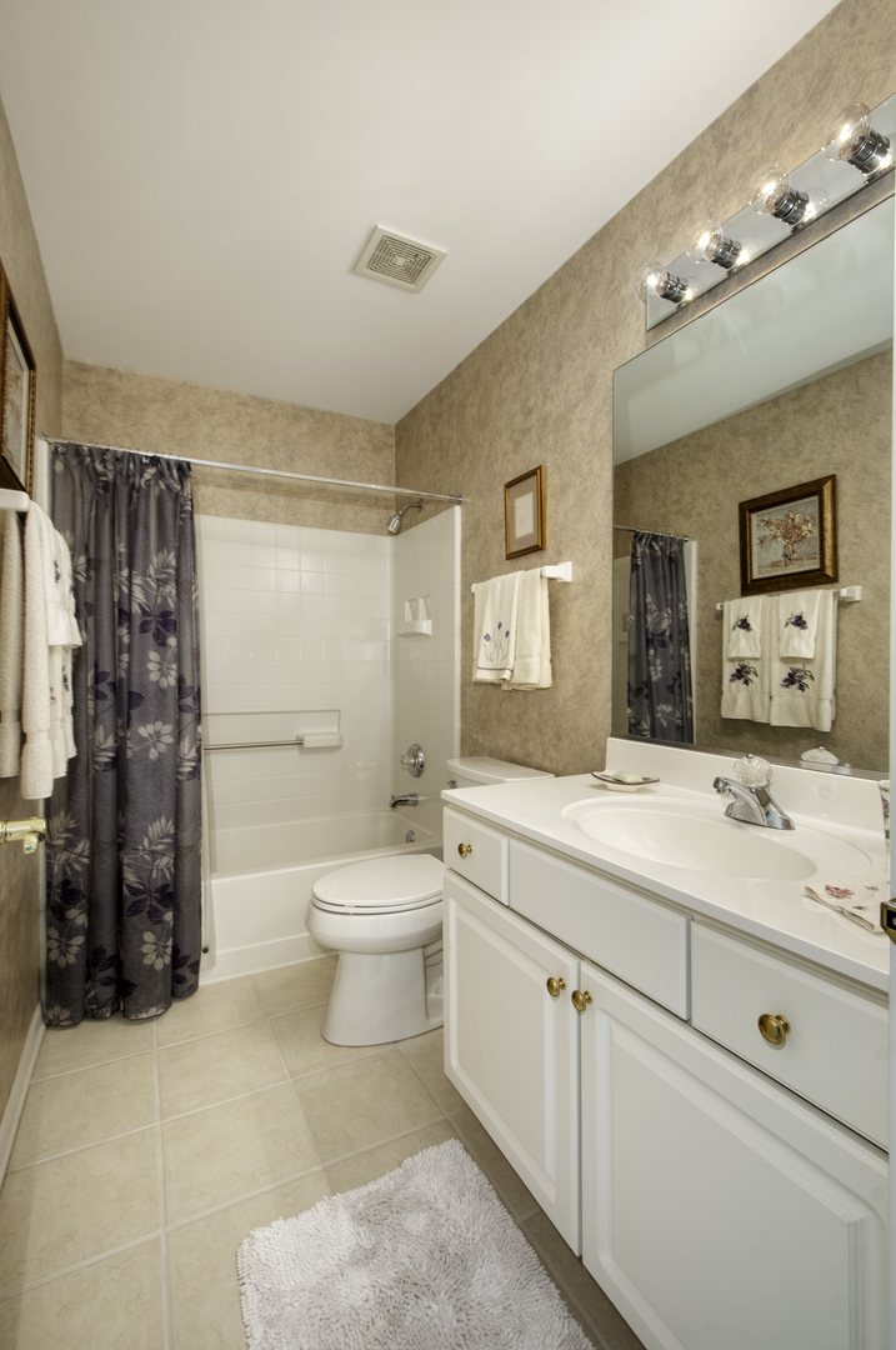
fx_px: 562
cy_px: 675
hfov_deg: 77.2
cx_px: 448
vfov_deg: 100.5
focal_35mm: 15
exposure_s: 1/250
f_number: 9
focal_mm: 10
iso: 640
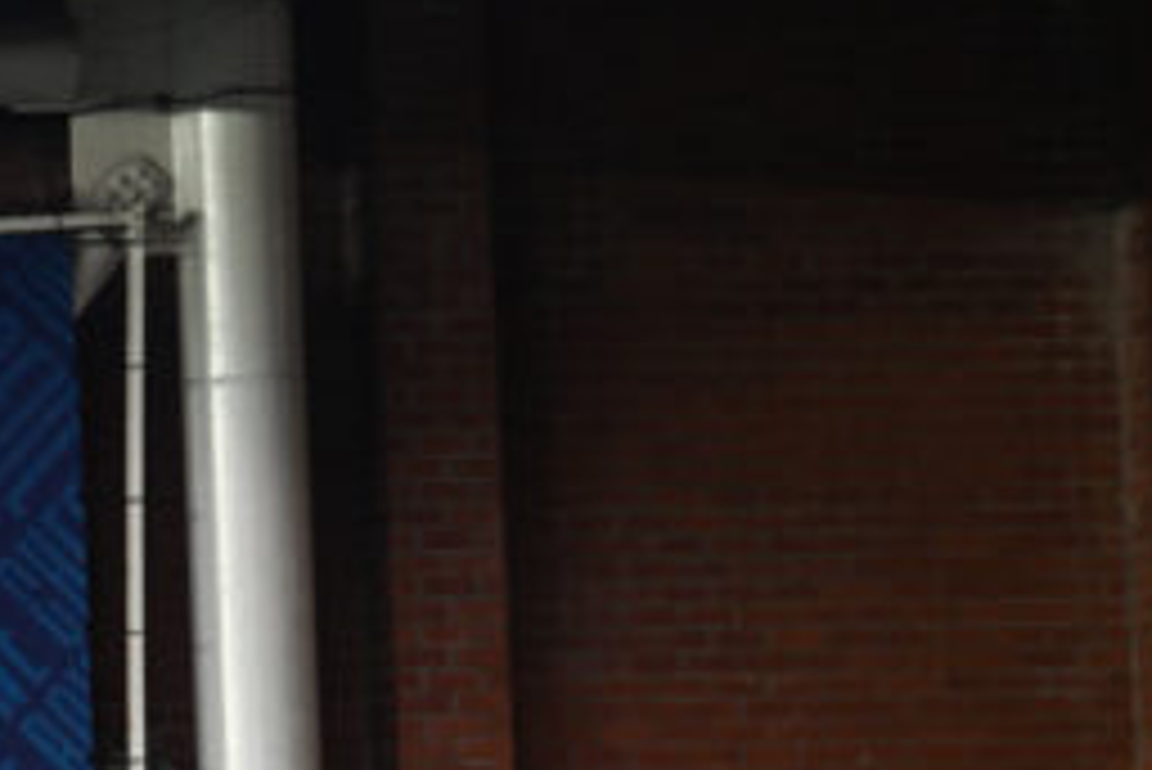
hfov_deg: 1.8
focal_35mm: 1171
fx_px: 37492
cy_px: 1000
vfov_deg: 1.2
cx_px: 58
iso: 1600
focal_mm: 400
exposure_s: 1/400
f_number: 2.8
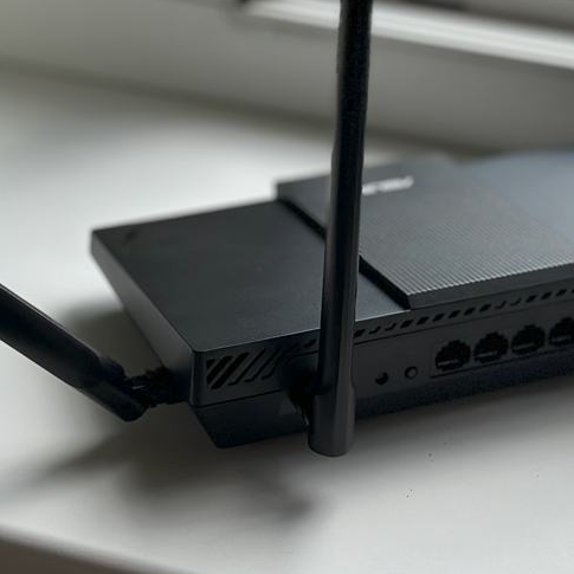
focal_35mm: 105
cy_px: 170
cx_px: 368
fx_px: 1970
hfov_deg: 16.6
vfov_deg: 16.5
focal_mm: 6.86
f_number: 1.78
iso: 80
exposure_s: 1/1019
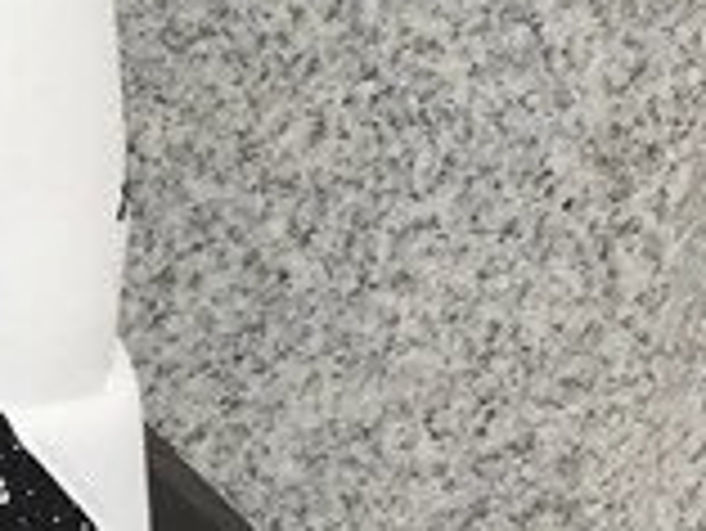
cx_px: -1111
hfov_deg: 9.6
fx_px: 3633
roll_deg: -0.2
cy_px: 407
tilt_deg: -17.4
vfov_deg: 8.3
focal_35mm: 178
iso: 25
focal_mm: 3.3
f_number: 2.4
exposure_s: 1/118
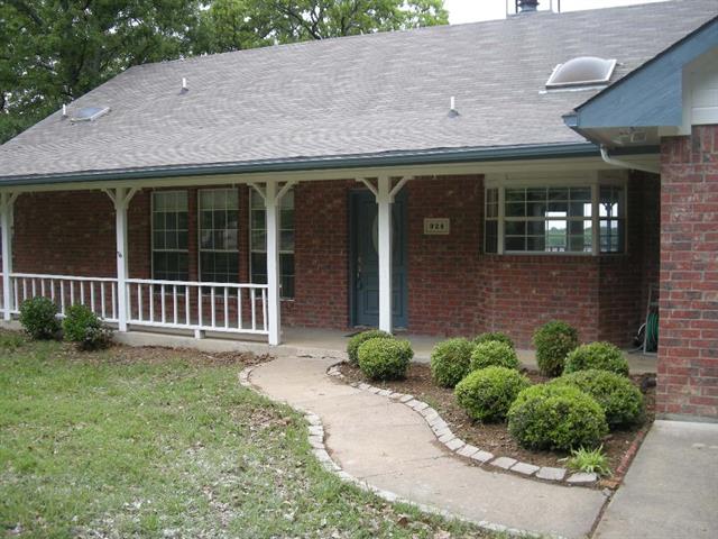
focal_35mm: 37
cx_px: 359
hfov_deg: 50.1
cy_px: 270
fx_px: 767
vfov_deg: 38.7
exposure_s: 1/98.6
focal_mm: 7.9
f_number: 2.8
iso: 64
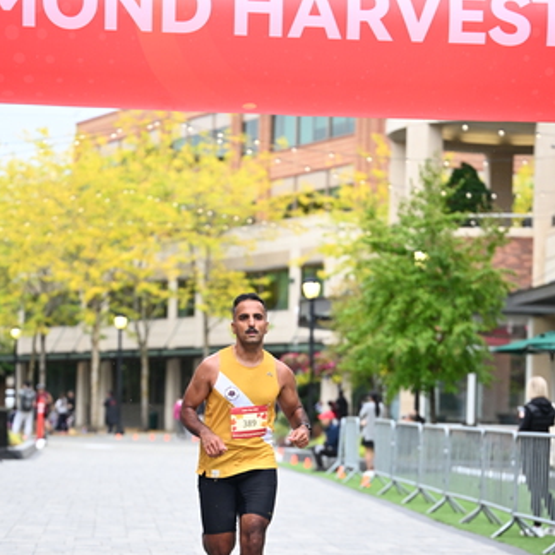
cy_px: 415
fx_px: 2068
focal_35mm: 114
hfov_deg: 15.3
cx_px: 242
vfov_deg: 15.2
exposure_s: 1/1250
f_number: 2.8
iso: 1250
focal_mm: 79
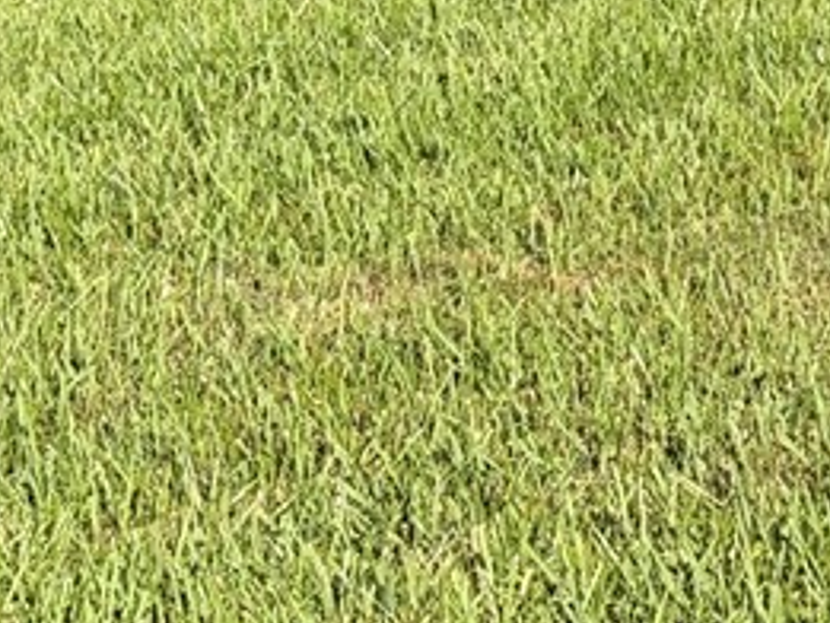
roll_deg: -0.2
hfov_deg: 10.0
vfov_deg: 7.7
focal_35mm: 188
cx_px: 1485
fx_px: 4510
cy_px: -512
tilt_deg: -2.9
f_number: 1.78
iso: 64
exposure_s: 1/2976
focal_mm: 6.76
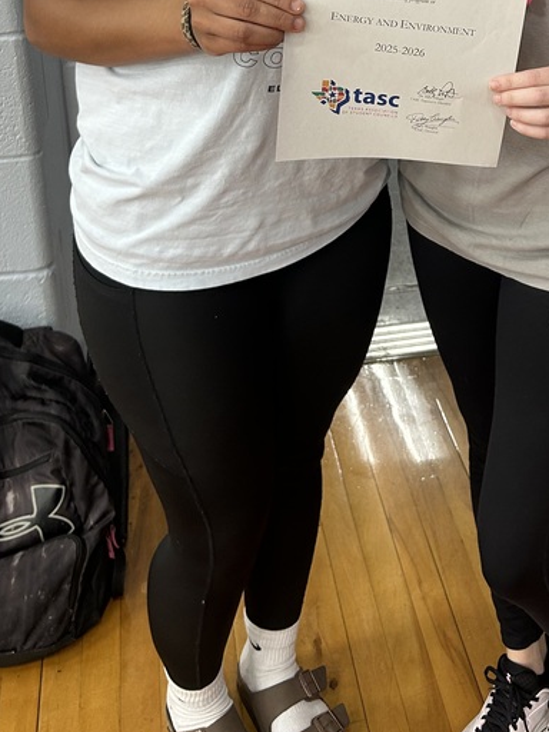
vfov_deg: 34.0
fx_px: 1100
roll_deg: +0.1
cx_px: 420
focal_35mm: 52
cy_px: 21
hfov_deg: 27.6
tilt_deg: -18.5
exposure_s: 1/60
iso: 80
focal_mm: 5.7
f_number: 1.5
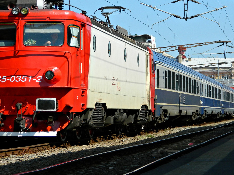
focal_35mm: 148
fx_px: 1000
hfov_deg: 13.3
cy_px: 49
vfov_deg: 10.0
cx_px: 99
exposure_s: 1/640
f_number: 4.5
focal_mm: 18.6
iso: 80
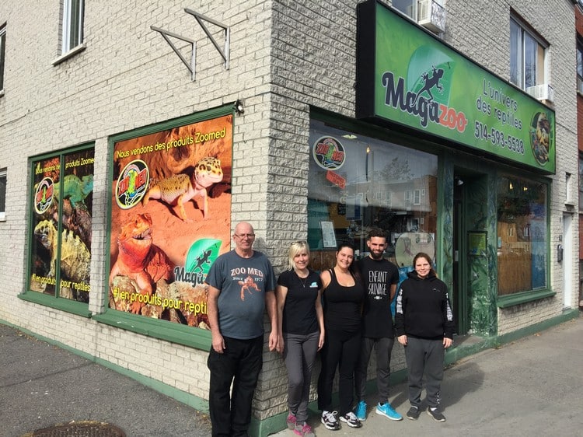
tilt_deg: +1.7
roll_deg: -1.8
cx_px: 292
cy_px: 218
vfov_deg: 48.2
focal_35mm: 29
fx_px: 488
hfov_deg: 61.7
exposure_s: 1/1883
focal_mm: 4.15
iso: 32
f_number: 2.2
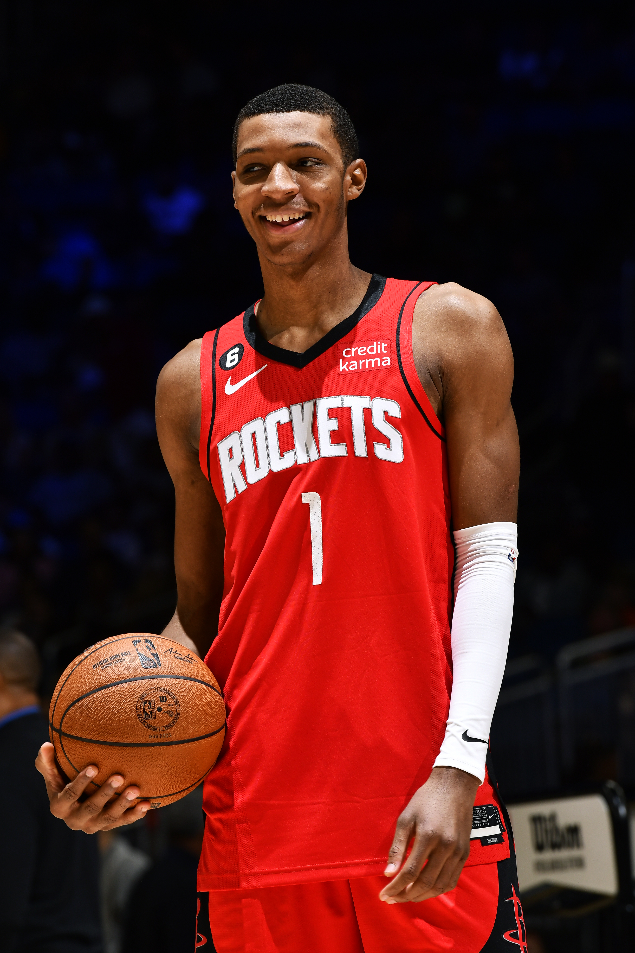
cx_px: 318
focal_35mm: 300
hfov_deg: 4.6
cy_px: 476
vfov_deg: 6.9
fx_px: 7937
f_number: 6.3
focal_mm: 200
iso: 200
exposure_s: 1/200
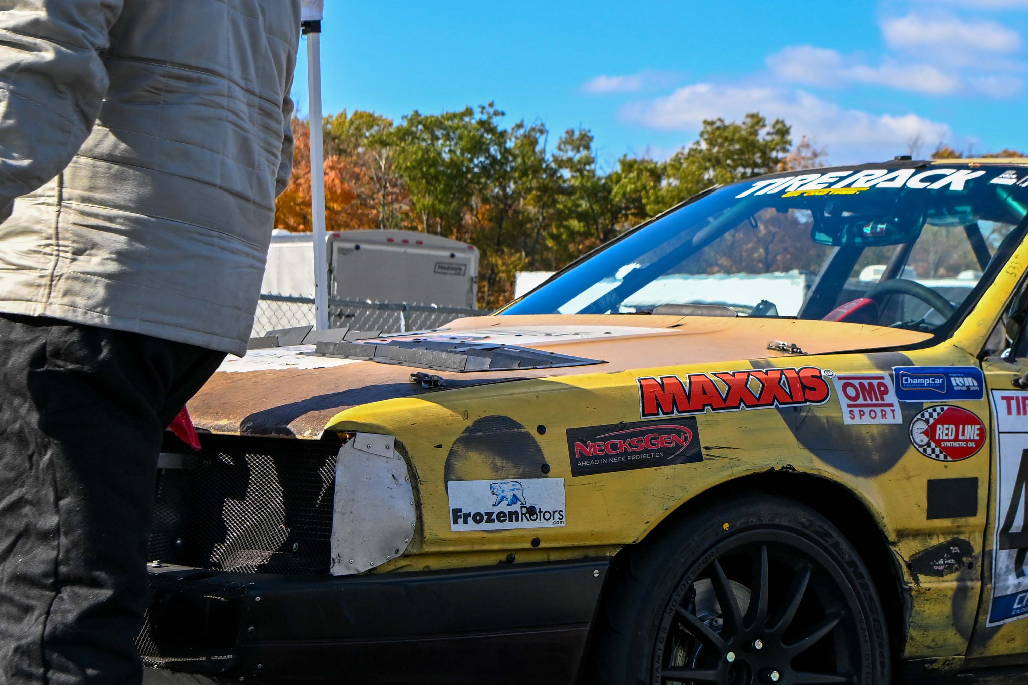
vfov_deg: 16.9
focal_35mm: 81
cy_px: 342
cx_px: 752
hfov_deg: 24.8
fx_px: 2313
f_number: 6.3
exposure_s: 1/800
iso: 250
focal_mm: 30
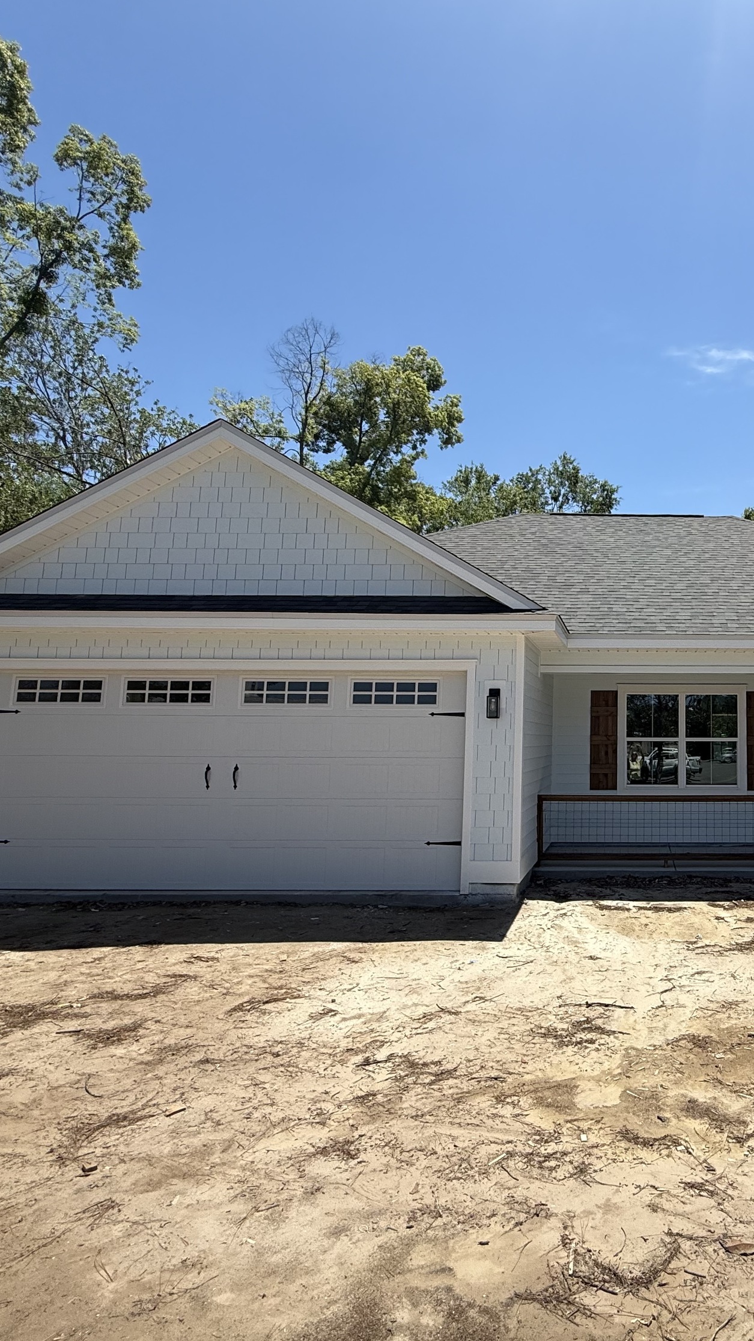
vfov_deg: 83.8
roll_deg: -0.2
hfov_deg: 49.2
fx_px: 746
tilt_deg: +6.1
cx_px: 644
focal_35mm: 21
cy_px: 670
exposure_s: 1/2024
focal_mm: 2.22
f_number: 2.2
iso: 50
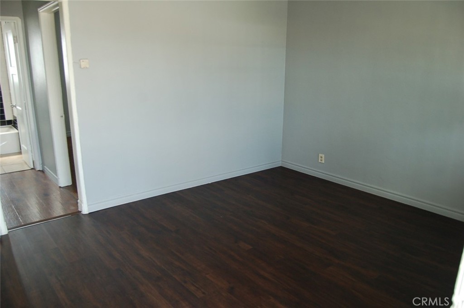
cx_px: 232
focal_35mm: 27
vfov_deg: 47.8
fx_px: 348
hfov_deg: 67.4
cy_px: 154
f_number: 3.5
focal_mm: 18
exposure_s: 1/40
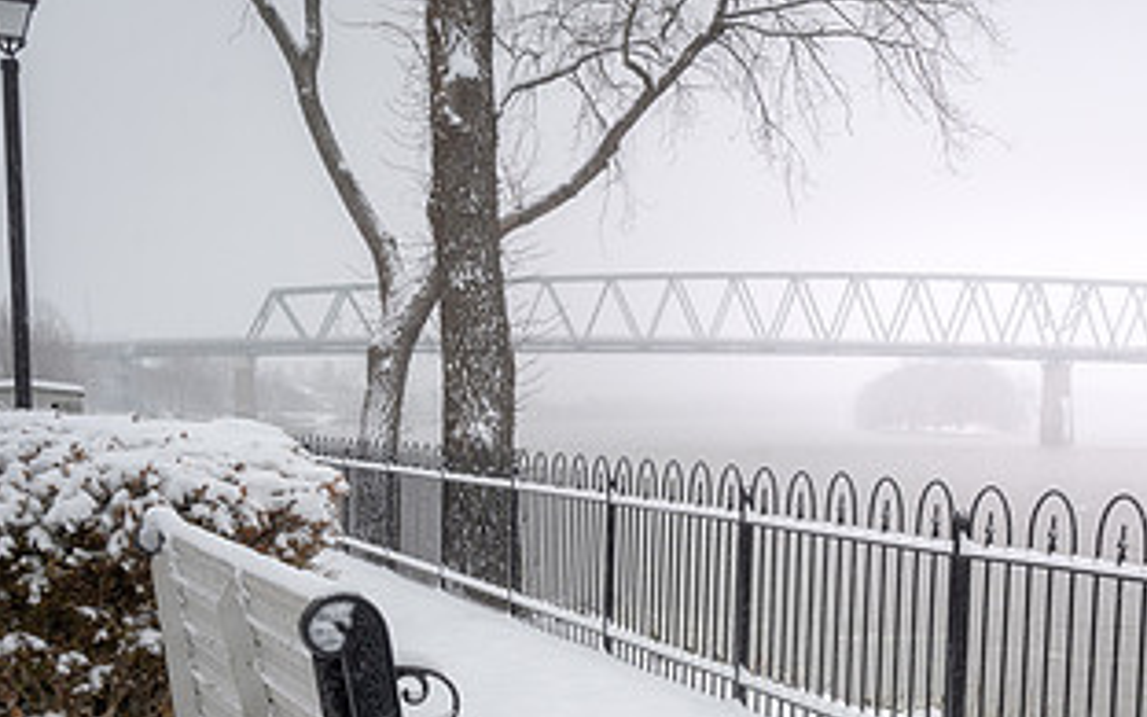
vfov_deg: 23.5
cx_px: 930
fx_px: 1688
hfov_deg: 36.2
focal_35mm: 54
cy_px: 612
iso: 100
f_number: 11
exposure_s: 1/100
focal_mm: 19
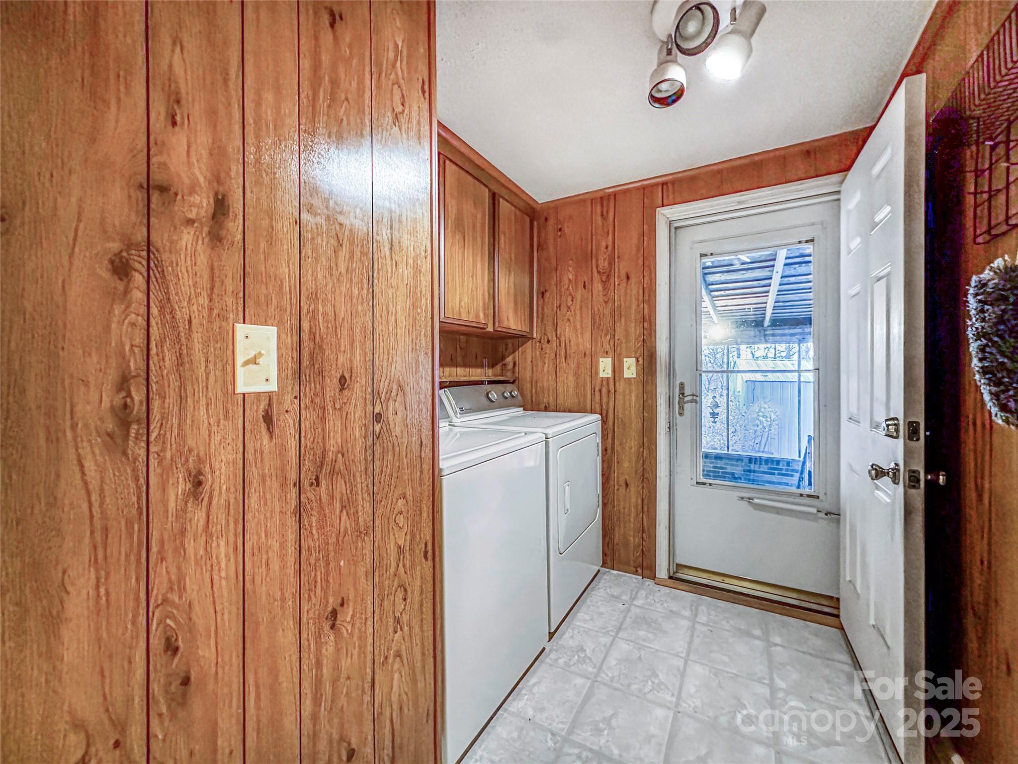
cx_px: 509
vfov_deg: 85.7
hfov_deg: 102.1
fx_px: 412
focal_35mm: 14
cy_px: 382
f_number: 2.2
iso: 1000
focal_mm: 2.22
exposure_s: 1/60
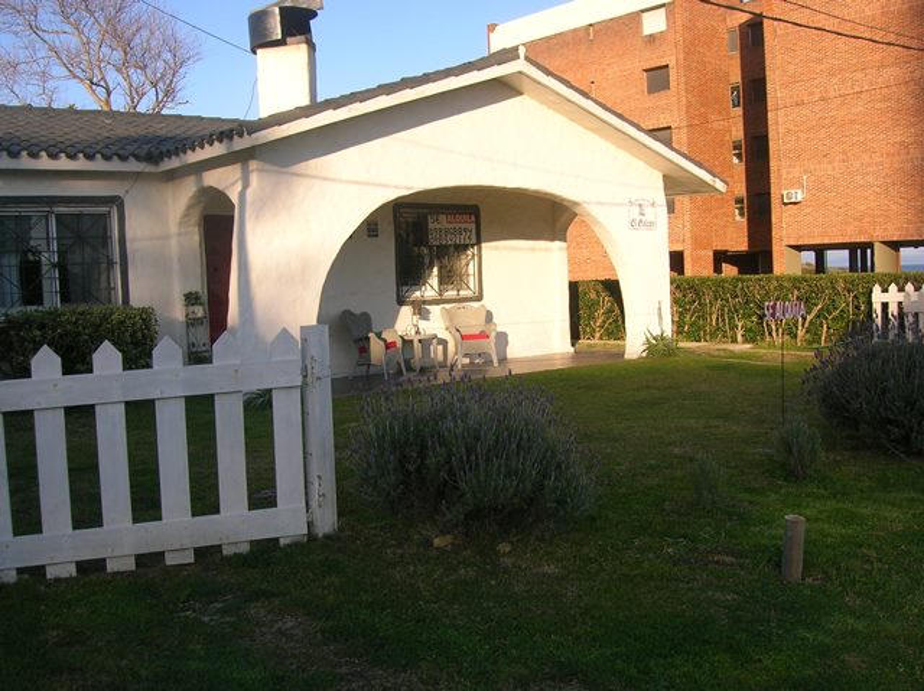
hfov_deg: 54.0
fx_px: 907
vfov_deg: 41.7
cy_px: 346
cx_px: 462
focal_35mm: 34
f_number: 4.9
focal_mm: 5.7
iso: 50
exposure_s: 1/194
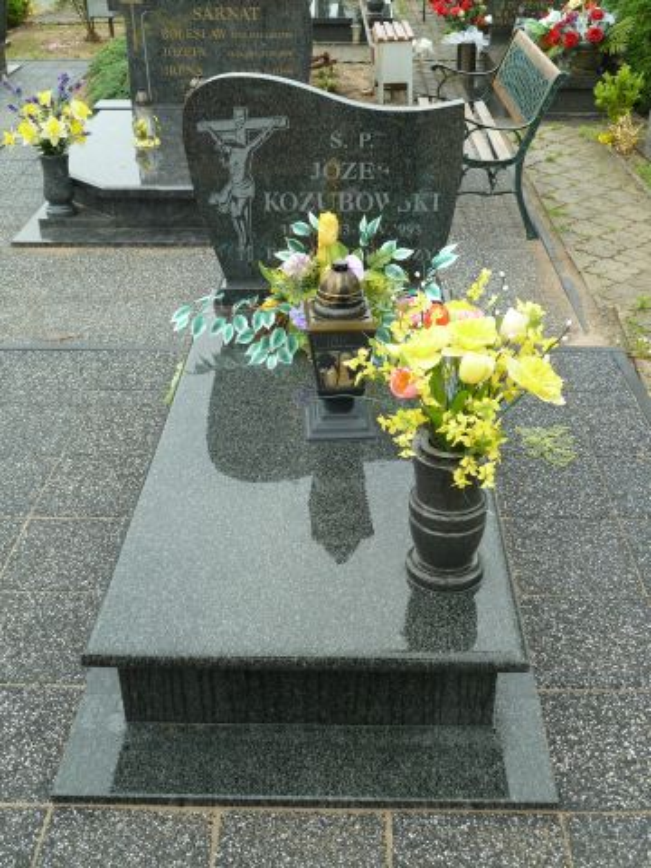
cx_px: 326
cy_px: 434
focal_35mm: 40
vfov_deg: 46.8
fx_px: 1003
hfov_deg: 36.0
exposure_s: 1/80
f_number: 3.6
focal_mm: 6.5
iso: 80
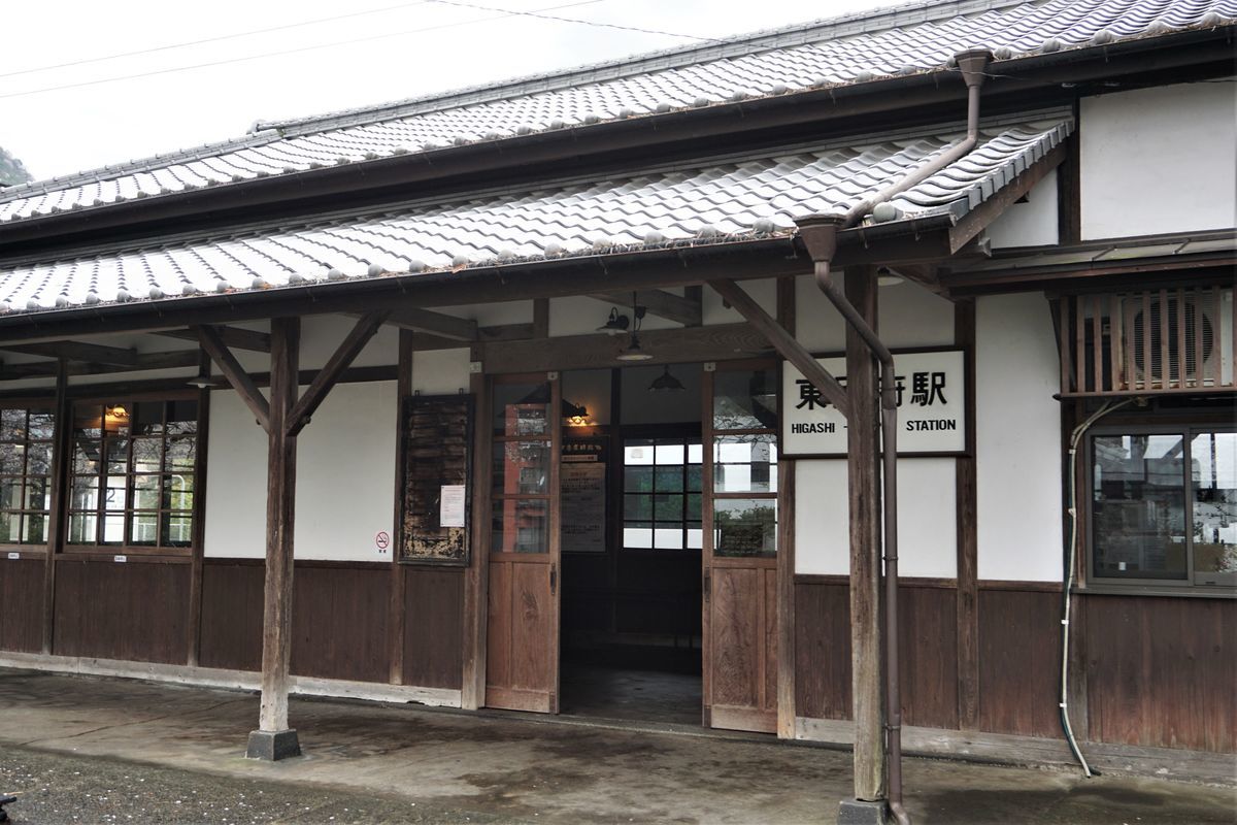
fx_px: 1237
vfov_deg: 36.9
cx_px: 618
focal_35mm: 36
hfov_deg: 53.1
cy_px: 412
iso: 100
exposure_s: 1/60
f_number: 4.5
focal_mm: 24
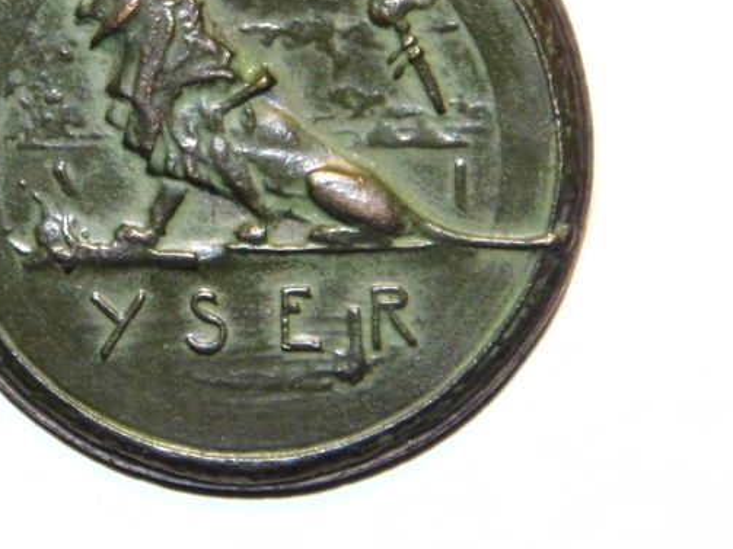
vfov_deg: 4.2
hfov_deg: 5.6
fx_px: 7537
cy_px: 26
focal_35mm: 356
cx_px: 169
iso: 400
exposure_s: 1/60
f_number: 5.1
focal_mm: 32.1
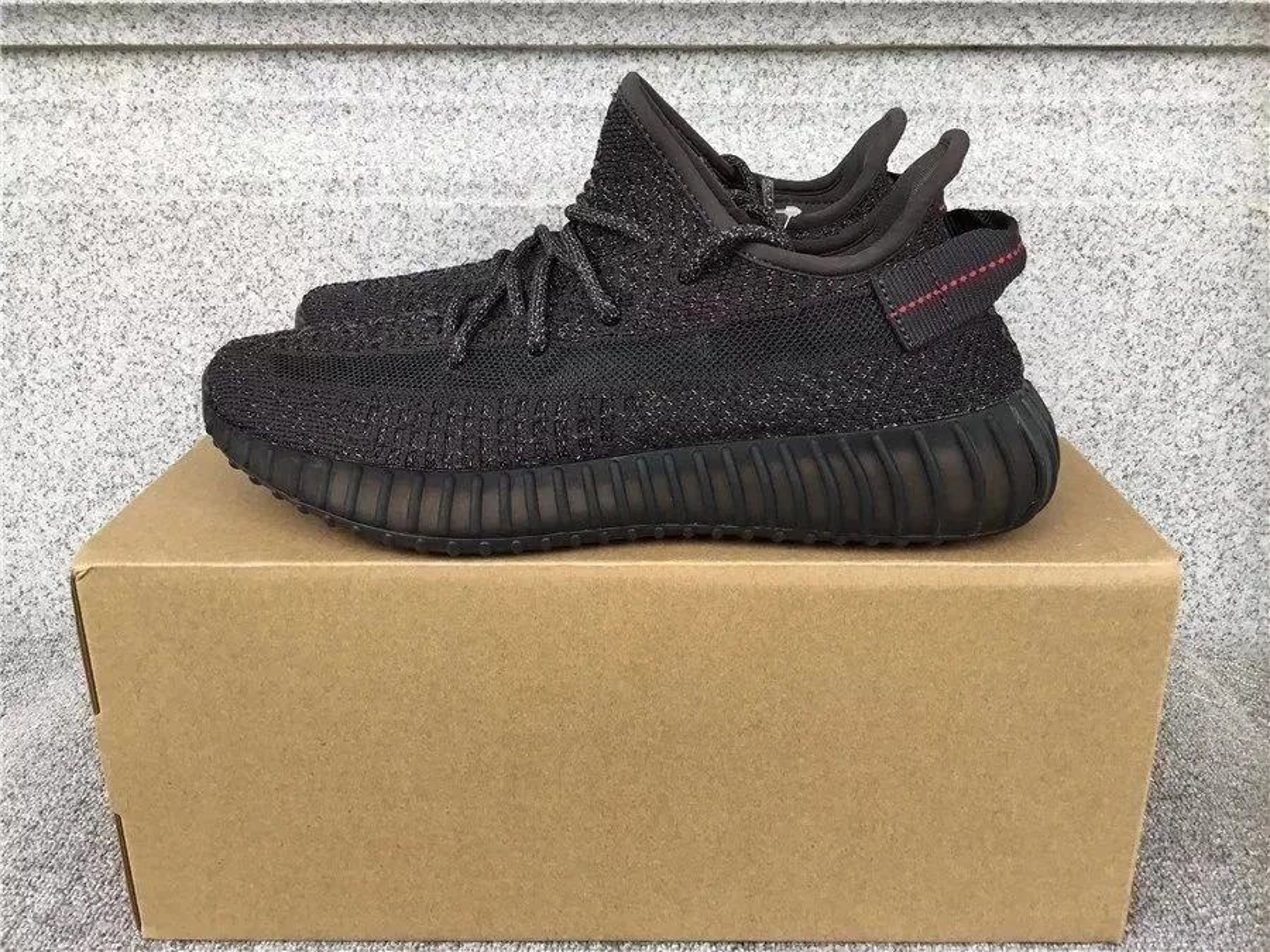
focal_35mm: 31
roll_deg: +0.5
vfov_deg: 45.4
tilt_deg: -19.3
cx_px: 635
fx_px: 1137
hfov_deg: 58.4
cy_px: 476
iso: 32
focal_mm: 3.3
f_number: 2.4
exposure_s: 1/100
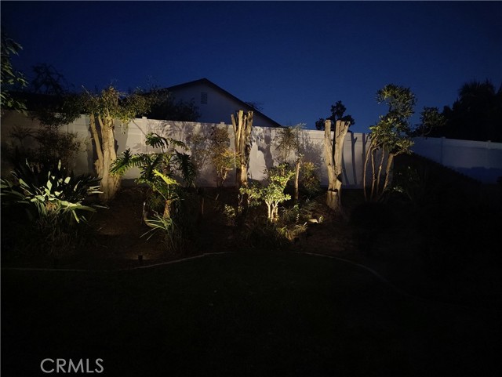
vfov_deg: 56.9
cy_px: 188
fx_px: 348
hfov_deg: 71.6
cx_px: 251
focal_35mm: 24
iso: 11072
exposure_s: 1/6.94
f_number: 1.8
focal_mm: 5.56
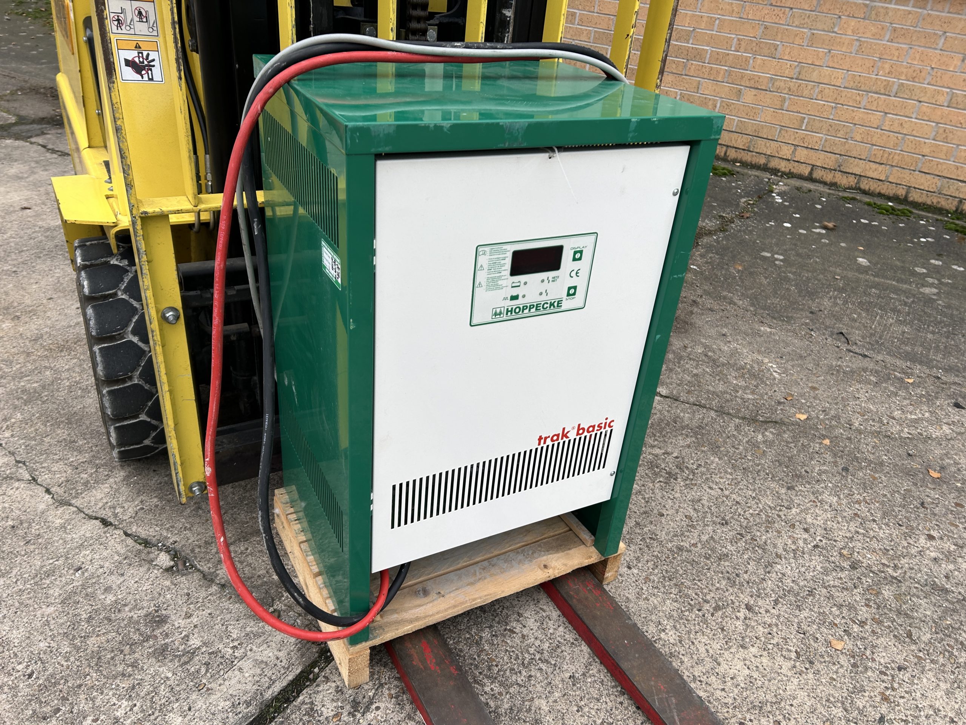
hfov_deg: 67.3
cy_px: 362
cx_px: 483
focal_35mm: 26
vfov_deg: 53.1
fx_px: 726
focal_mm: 5.7
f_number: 1.5
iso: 32
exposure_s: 1/121
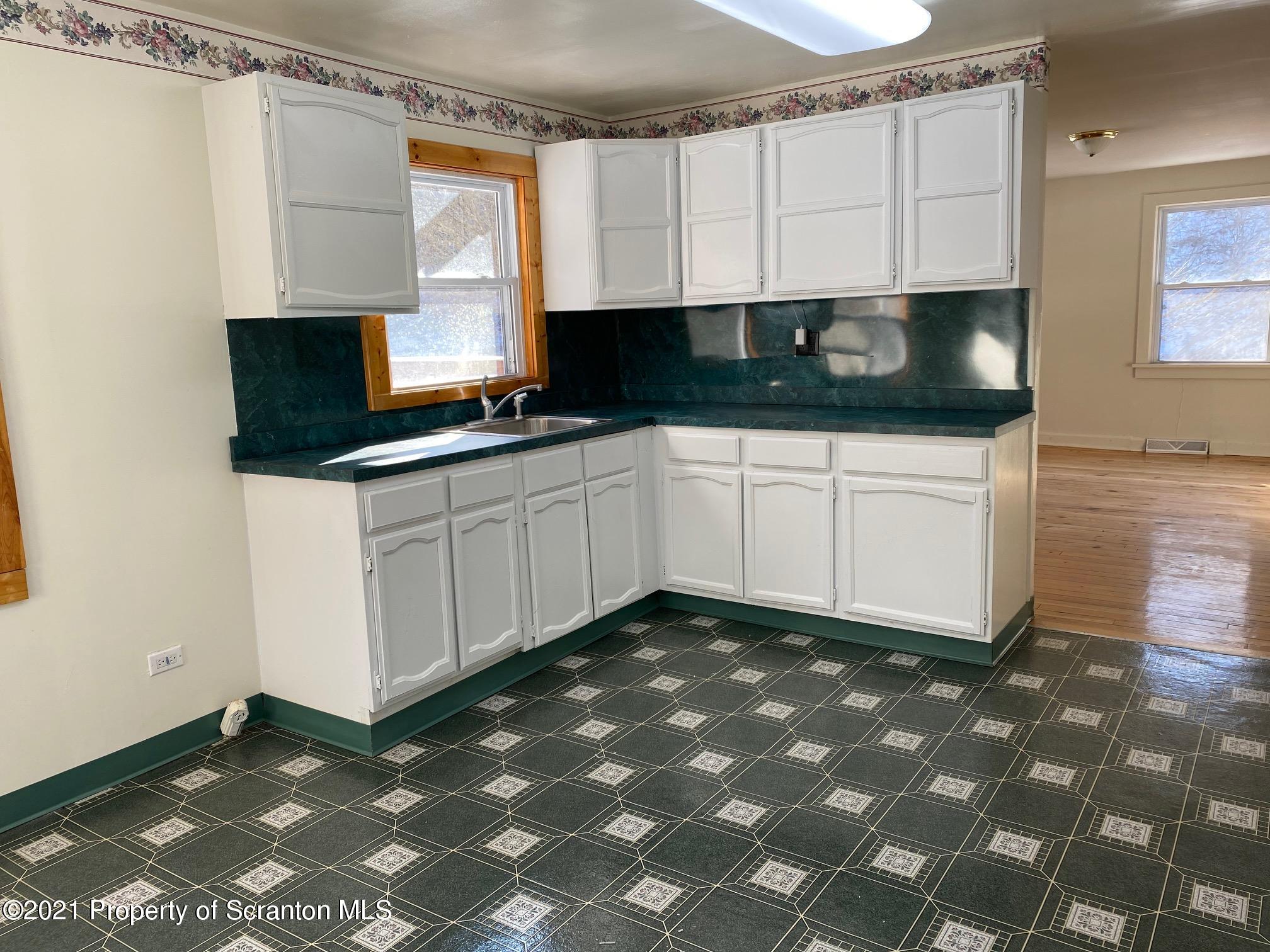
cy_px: 476
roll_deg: +2.8
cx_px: 635
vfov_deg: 53.1
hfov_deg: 67.3
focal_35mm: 26
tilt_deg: -10.7
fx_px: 954
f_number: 1.8
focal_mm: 4.25
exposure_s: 1/149
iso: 32
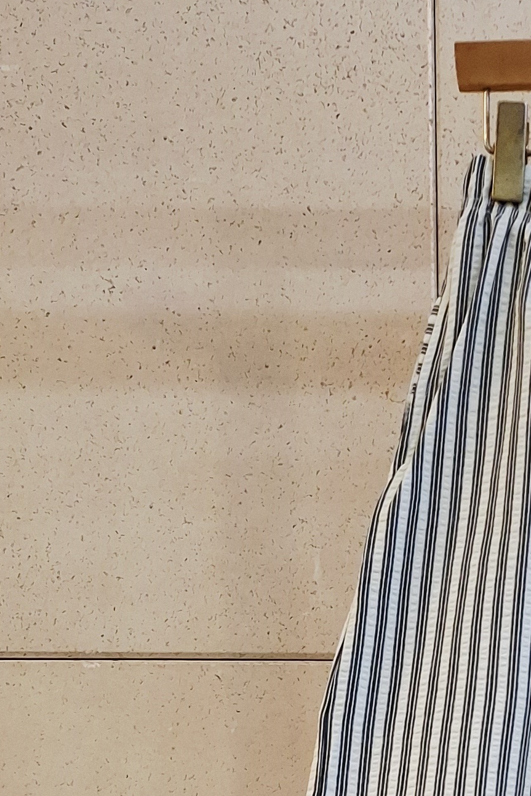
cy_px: 1065
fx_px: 1792
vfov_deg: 22.2
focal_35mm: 81
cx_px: 708
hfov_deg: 15.9
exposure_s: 1/120
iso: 250
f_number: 1.8
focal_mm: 5.23
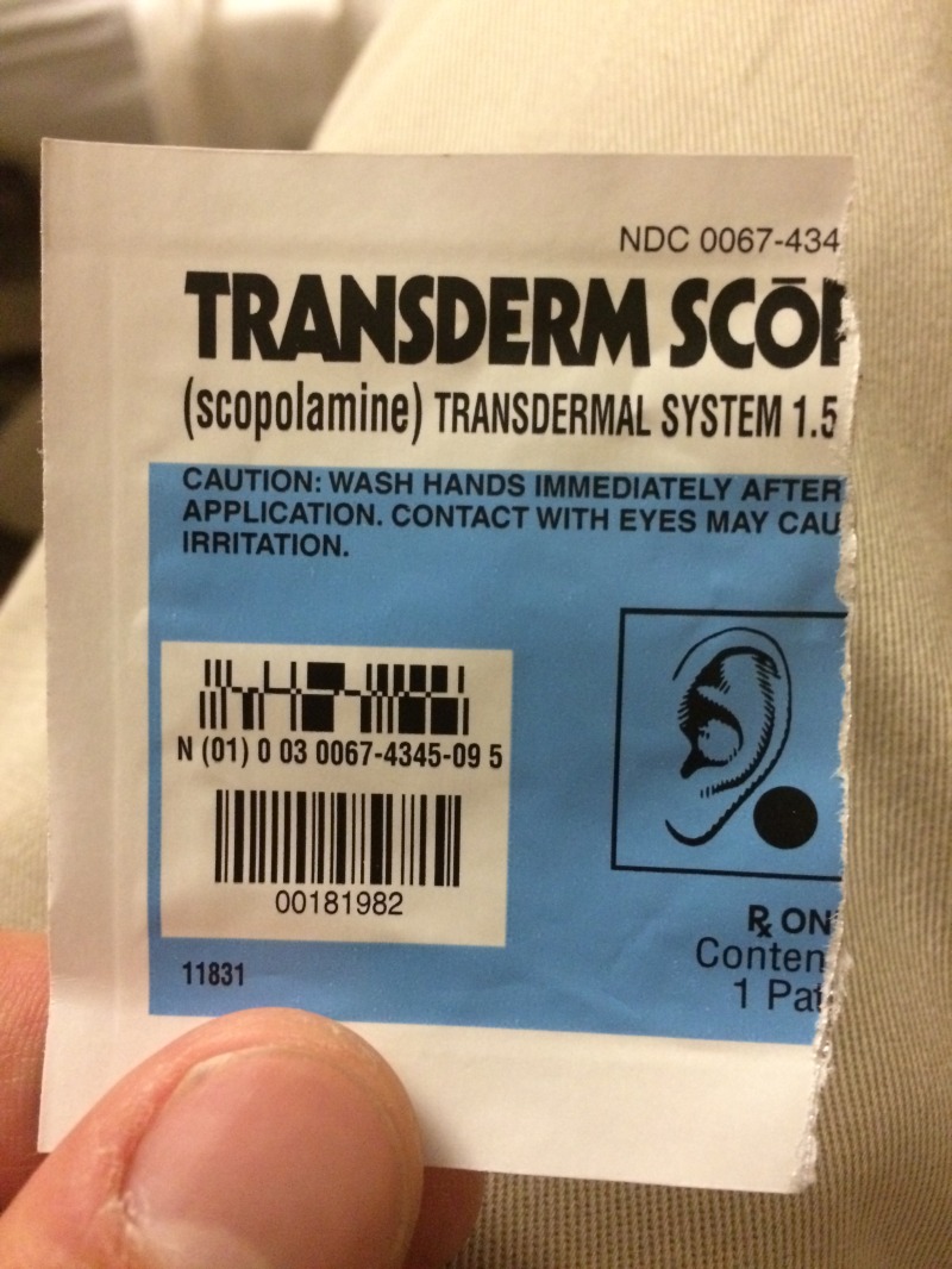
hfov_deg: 48.2
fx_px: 1063
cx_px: 476
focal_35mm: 29
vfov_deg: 61.6
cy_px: 634
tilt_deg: -52.6
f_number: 2.2
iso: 640
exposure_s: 1/15
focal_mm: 4.15
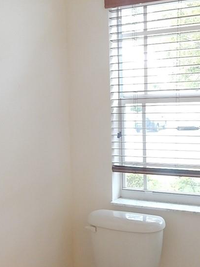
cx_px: 130
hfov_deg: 30.7
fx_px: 362
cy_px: 161
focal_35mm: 47
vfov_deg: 40.2
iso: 250
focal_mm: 4.5
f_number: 3.7
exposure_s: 1/30
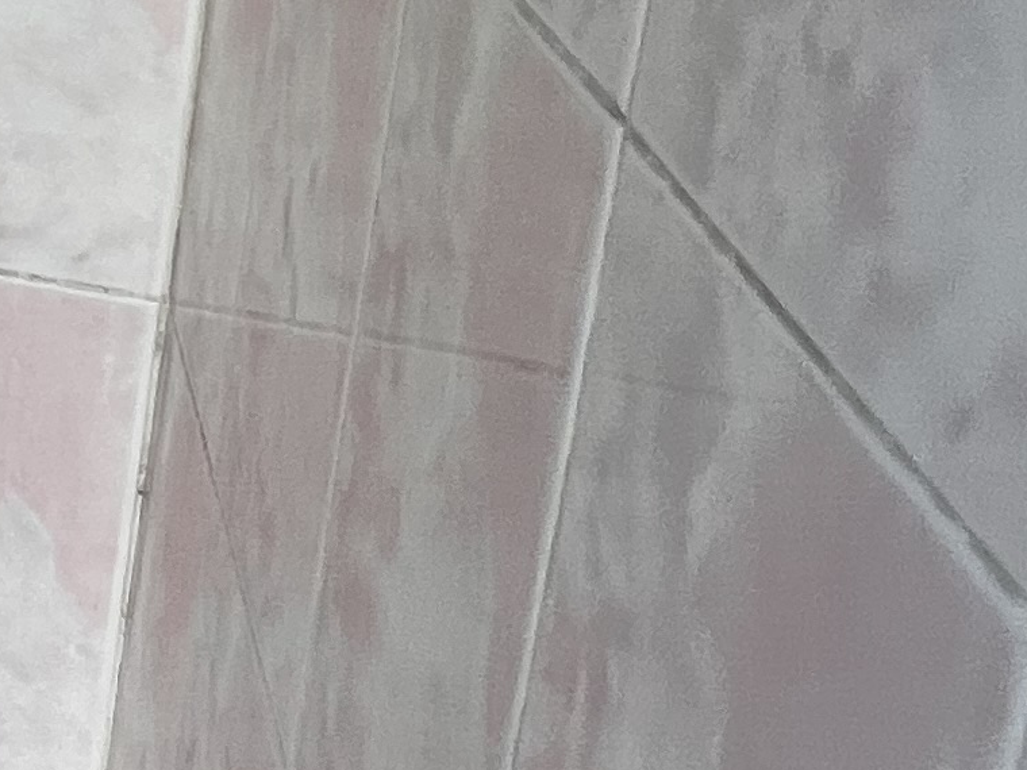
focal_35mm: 69
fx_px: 2047
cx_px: -1208
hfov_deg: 17.0
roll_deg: +0.4
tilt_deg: -11.8
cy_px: -281
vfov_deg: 19.4
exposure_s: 1/121
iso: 32
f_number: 1.8
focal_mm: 1.57
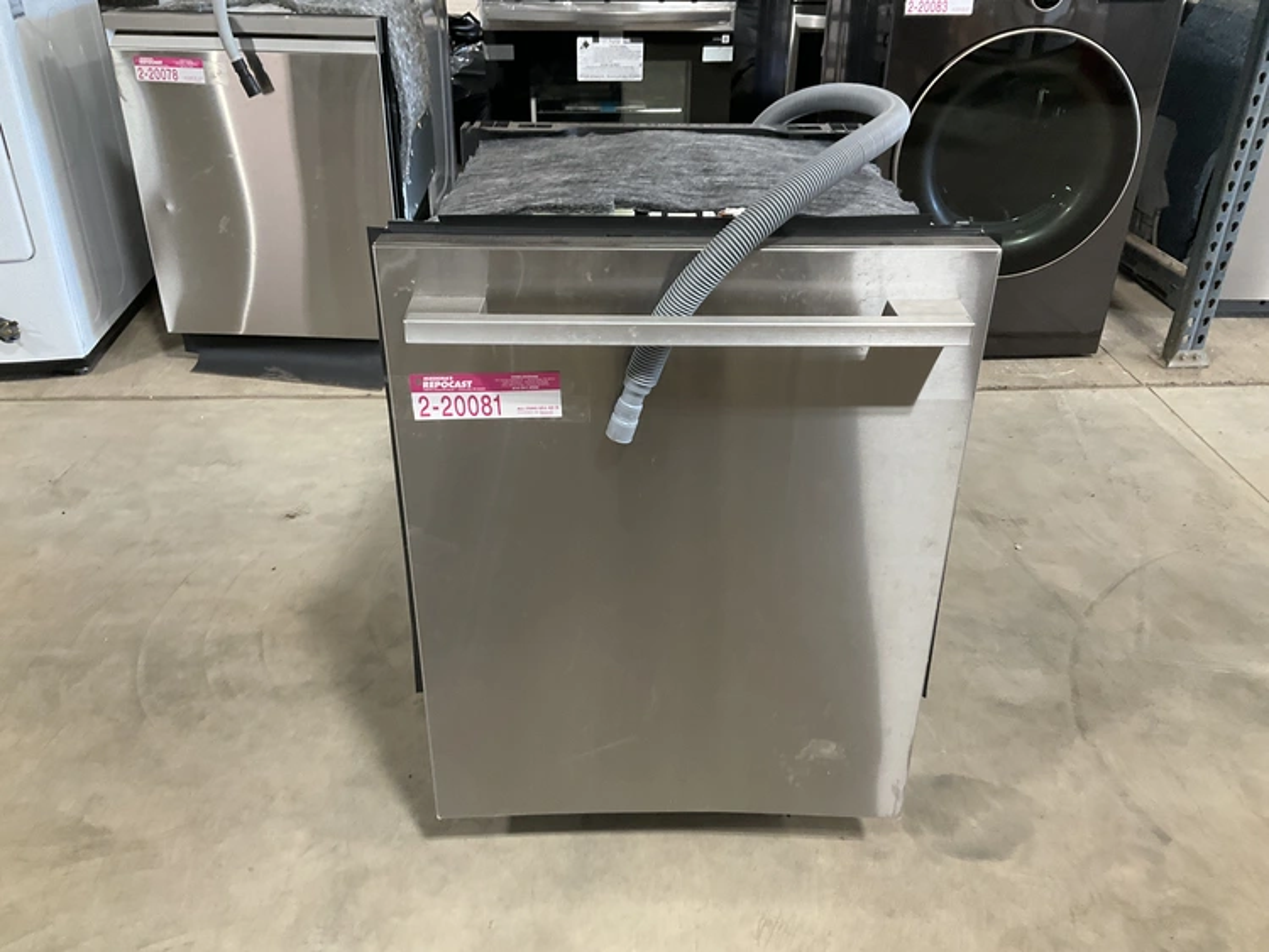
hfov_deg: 61.6
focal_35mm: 29
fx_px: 1063
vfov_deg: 48.3
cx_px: 634
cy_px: 476
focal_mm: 3
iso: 160
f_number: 1.8
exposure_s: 1/60
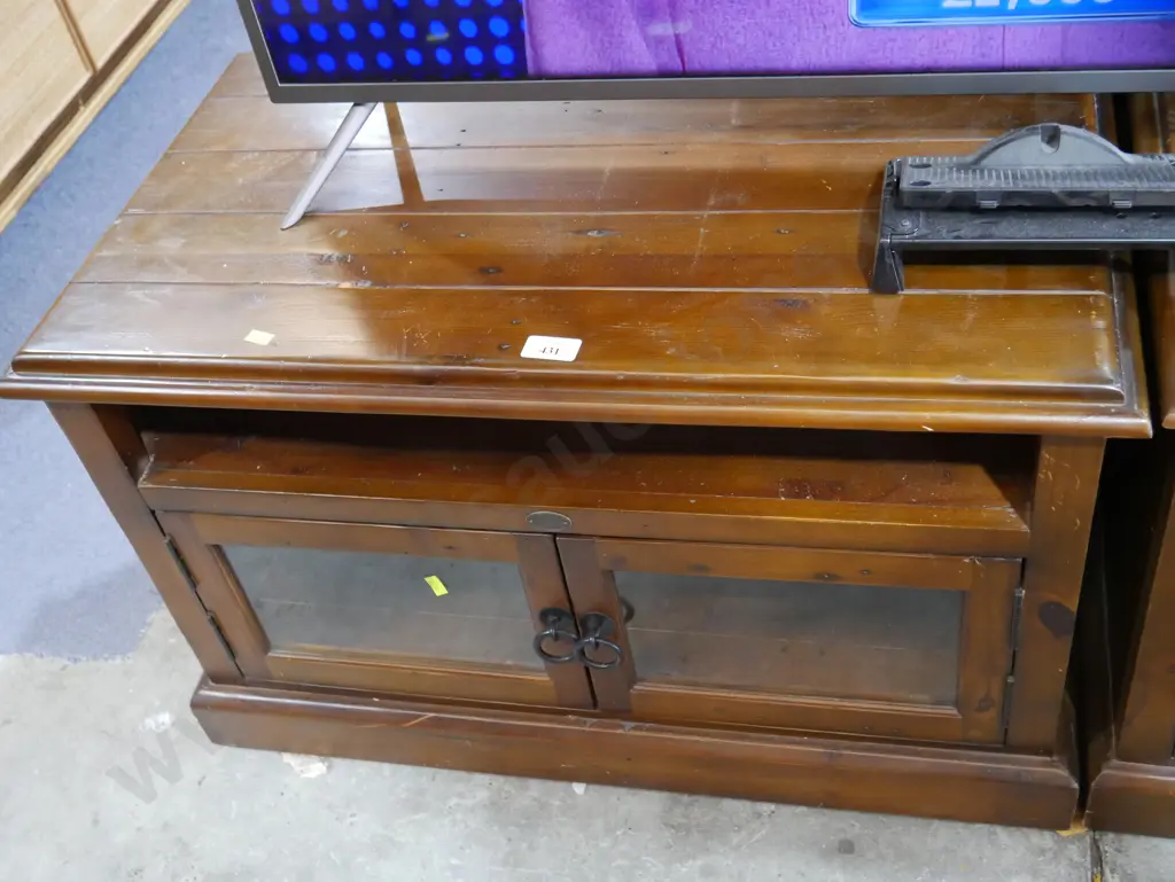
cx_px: 588
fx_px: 1358
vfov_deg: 36.0
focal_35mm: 40
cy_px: 441
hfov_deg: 46.8
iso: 2500
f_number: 4.4
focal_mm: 20
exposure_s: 1/60
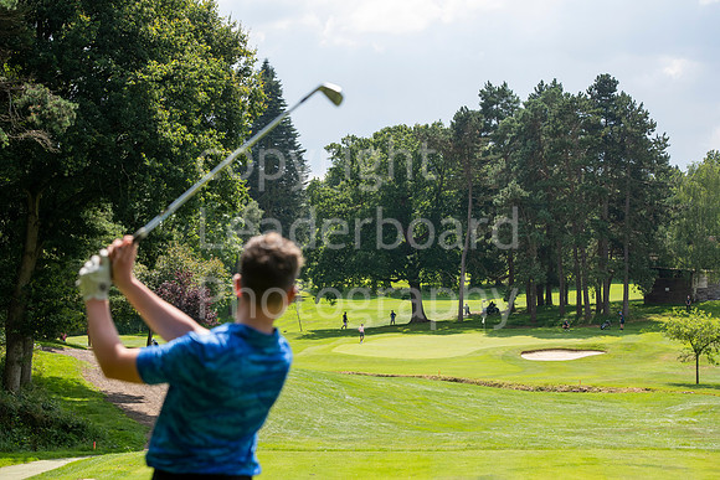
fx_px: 1800
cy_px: 240
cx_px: 360
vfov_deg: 15.2
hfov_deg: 22.6
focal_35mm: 90
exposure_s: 1/800
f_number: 6.3
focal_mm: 90
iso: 320
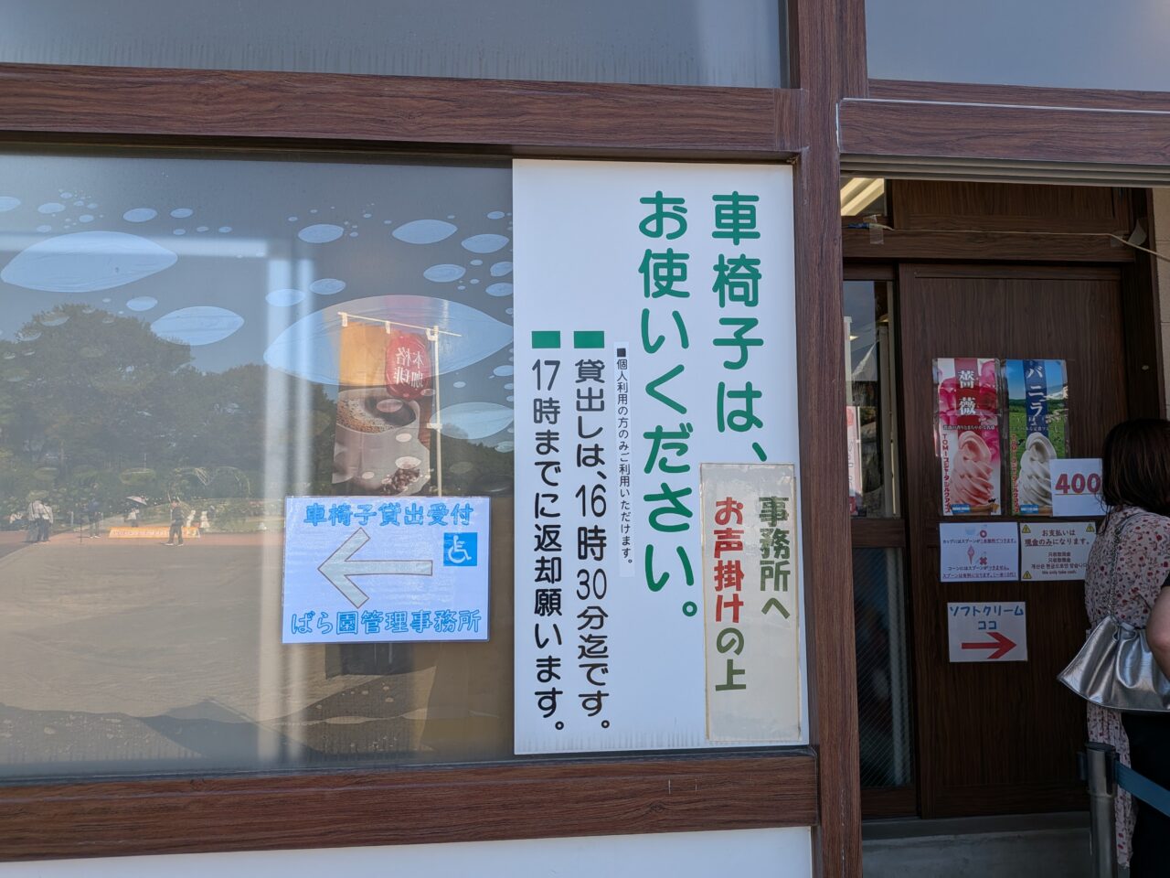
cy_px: 439
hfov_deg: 71.6
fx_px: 811
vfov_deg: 56.8
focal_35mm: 24
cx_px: 585
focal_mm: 4.53
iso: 26
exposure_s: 1/2463
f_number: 1.7
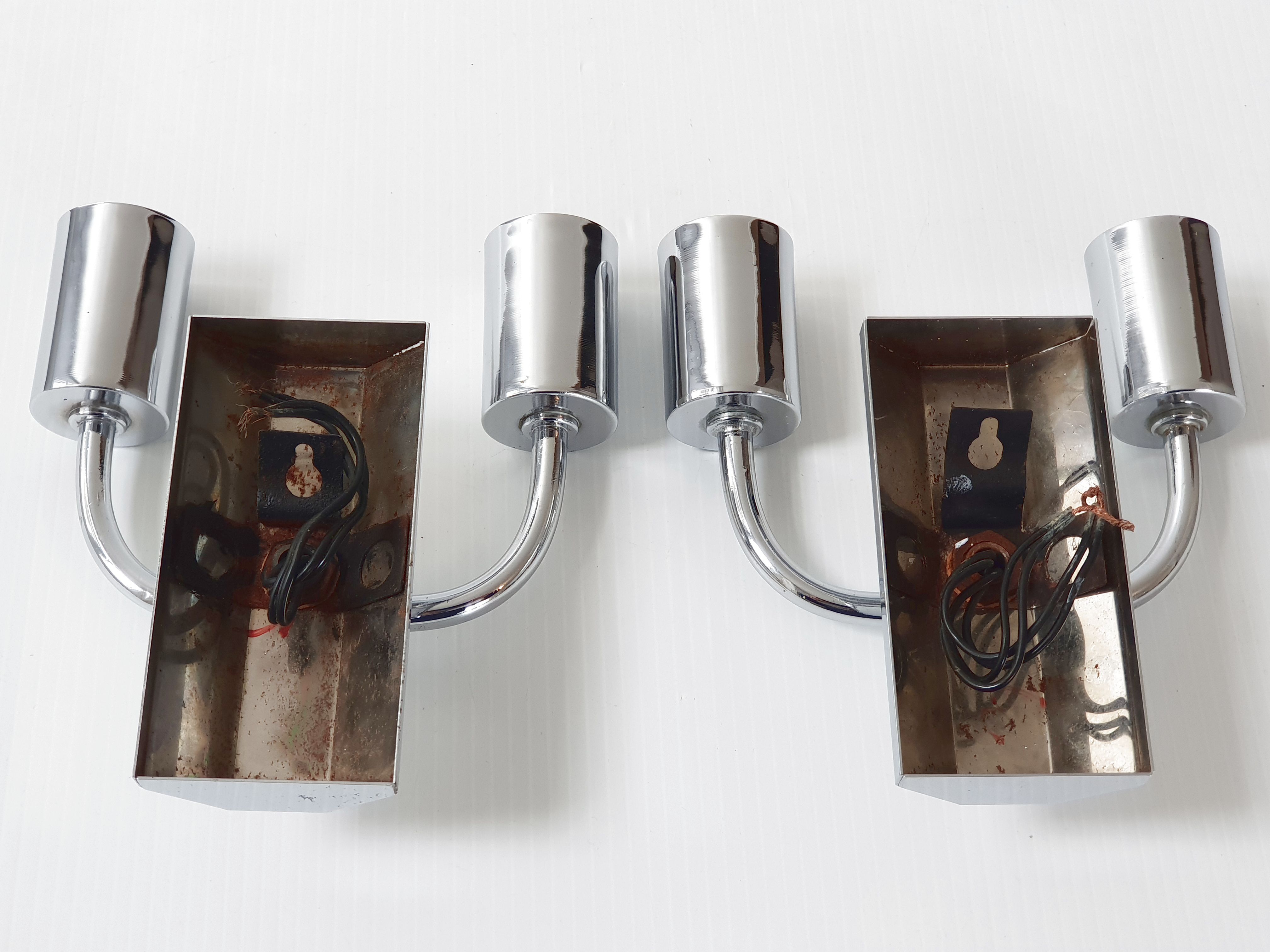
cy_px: 476
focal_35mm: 52
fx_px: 1908
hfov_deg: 36.8
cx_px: 635
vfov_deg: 28.0
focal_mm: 6
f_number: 2.4
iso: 50
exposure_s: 1/33
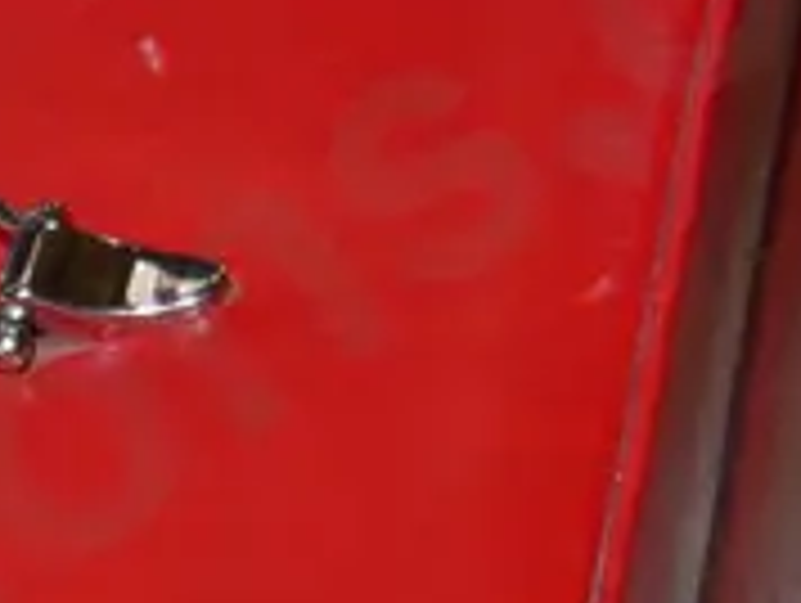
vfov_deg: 9.0
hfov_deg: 11.6
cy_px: 848
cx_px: -468
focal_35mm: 161
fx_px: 3731
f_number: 3.5
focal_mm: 14
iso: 200
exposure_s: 1/60
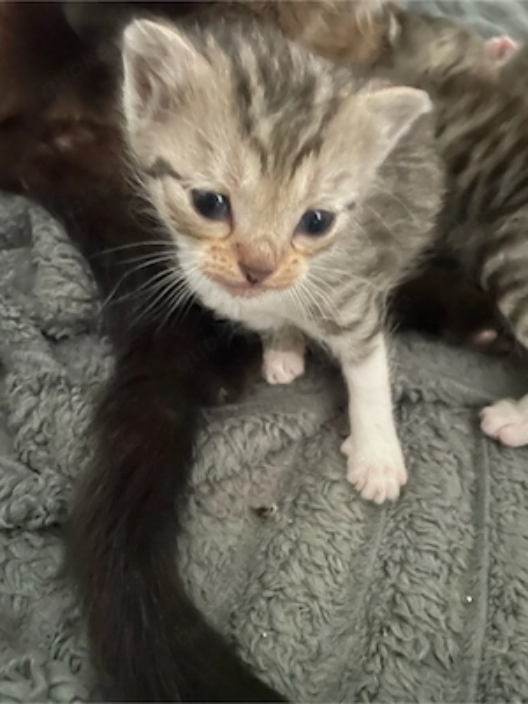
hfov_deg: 53.1
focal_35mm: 26
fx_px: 529
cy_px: 352
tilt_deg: -45.2
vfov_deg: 67.3
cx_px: 264
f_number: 1.6
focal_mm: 4.2
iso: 1250
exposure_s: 1/15
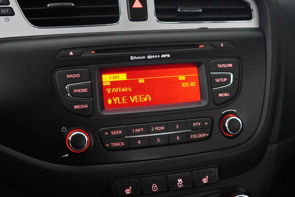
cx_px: 148
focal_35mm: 42
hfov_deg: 46.4
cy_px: 98
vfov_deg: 31.9
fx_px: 344
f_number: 3.5
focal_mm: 28
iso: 6400
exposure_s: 1/25
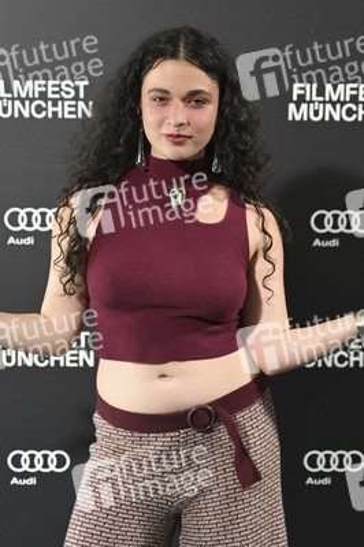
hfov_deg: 26.9
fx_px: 760
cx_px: 182
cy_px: 274
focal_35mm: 50
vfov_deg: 39.6
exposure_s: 1/160
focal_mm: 50
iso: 1600
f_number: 2.8
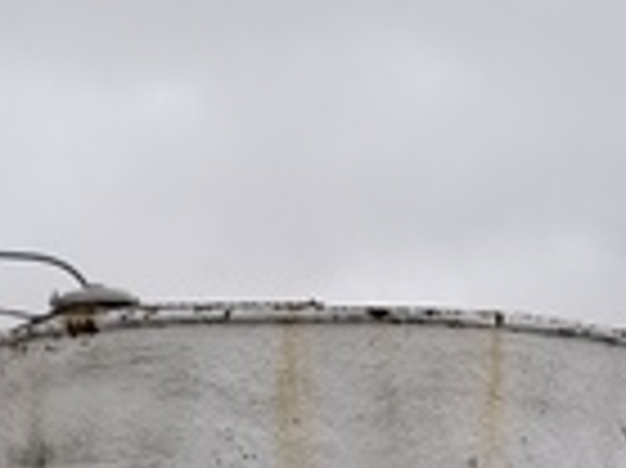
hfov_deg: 19.6
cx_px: 410
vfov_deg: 13.7
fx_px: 1807
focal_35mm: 100
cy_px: 749
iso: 50
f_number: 1.7
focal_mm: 4.25
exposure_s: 1/1836
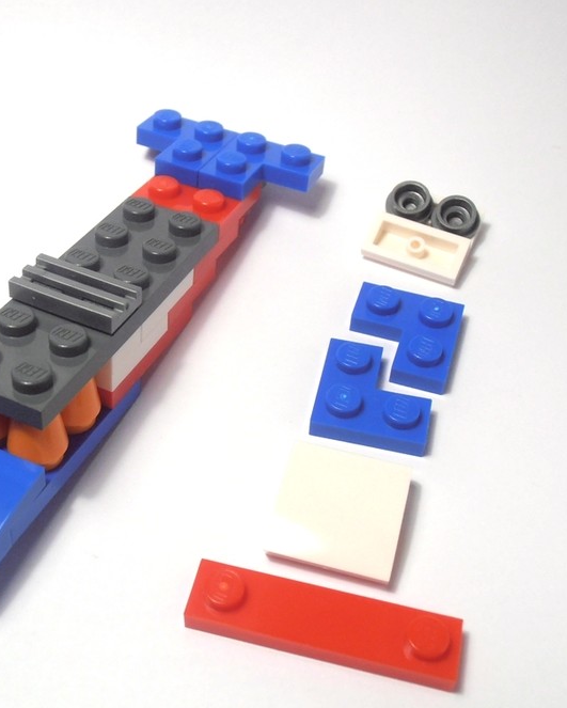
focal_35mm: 49
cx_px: 212
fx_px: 1027
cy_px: 359
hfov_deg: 30.7
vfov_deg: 38.0
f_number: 3.9
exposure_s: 1/80
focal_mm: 6.61
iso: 80
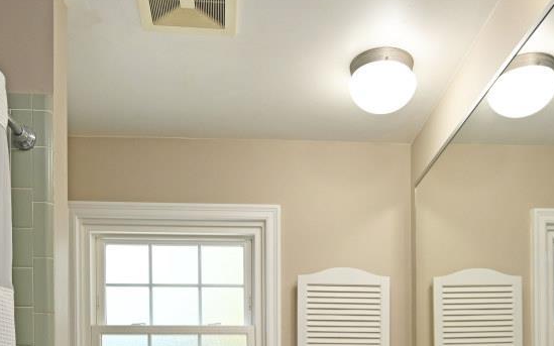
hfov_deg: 50.4
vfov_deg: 28.5
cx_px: 284
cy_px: 417
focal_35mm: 39
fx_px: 589
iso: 200
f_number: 4.5
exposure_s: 1/80
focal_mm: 14
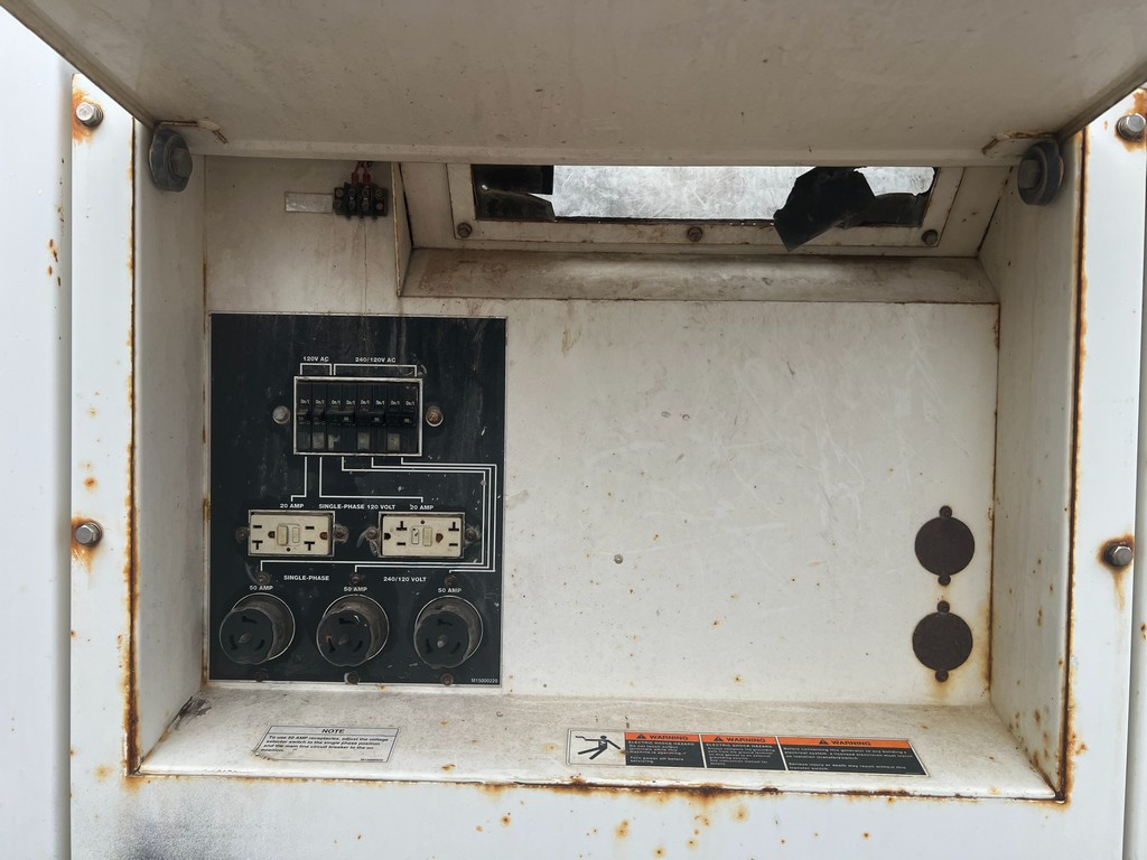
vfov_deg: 53.1
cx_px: 574
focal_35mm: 26
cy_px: 430
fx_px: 862
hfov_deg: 67.3
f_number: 1.5
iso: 50
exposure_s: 1/880
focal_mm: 5.7
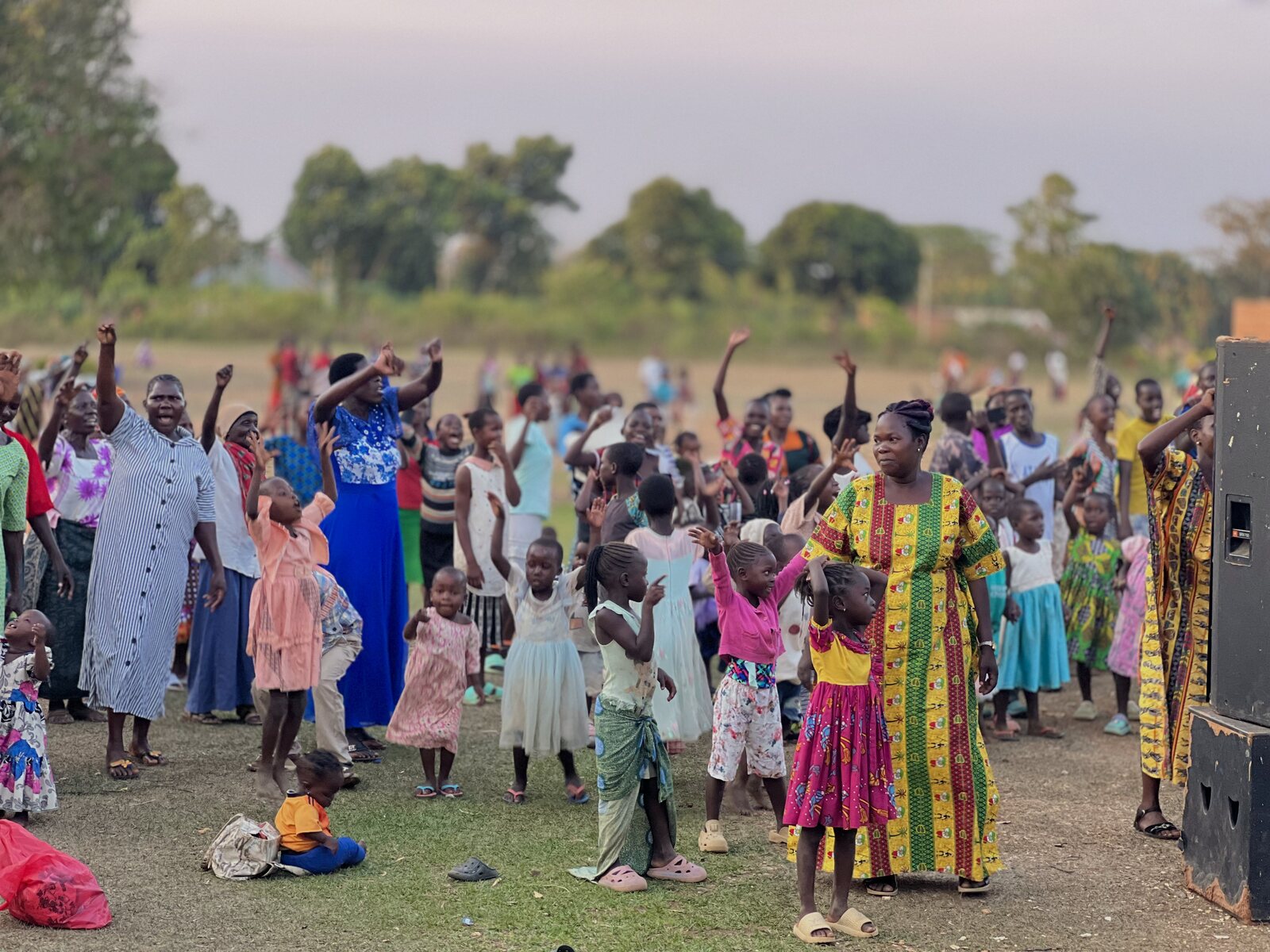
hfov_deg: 25.3
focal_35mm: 77
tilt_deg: -4.0
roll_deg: -1.2
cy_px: 476
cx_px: 635
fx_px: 2825
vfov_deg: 19.1
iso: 250
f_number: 2.8
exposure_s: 1/70
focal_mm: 9
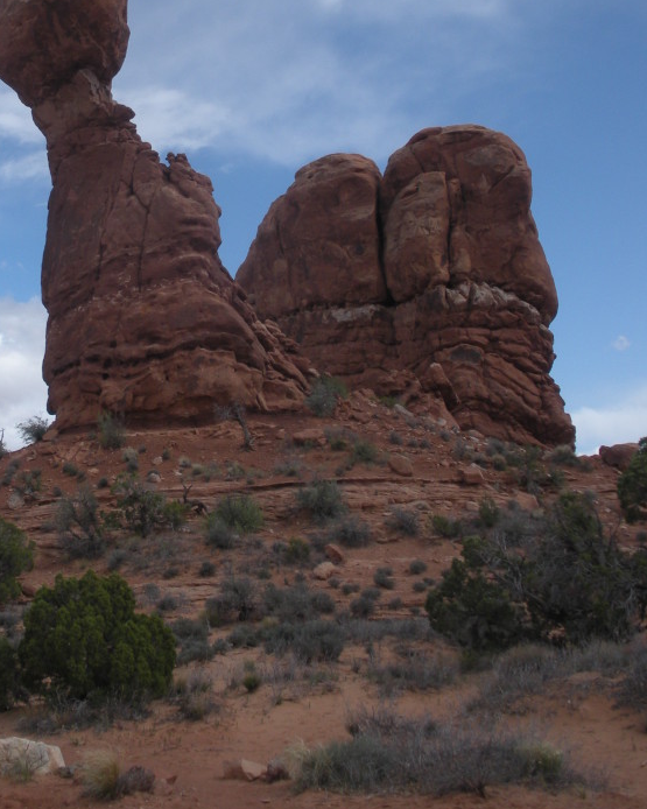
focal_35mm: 54
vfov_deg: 34.4
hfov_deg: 27.8
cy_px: 272
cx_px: 182
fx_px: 1293
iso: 64
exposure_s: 1/850
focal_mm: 6.3
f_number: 3.5
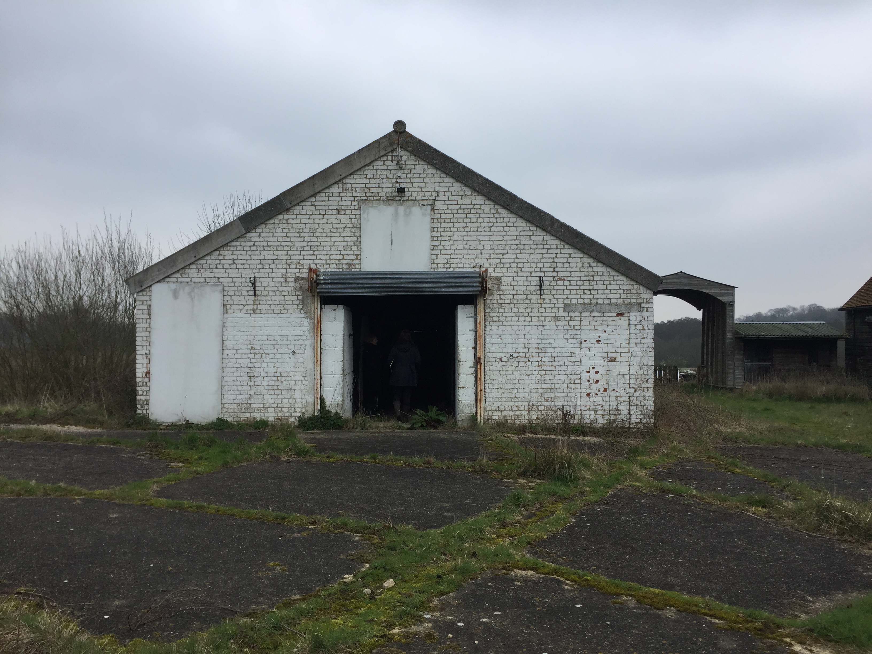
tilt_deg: -0.4
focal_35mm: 29
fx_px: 731
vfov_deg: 48.2
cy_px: 327
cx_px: 436
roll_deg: -0.6
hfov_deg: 61.7
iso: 32
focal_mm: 4.15
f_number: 2.2
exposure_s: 1/648
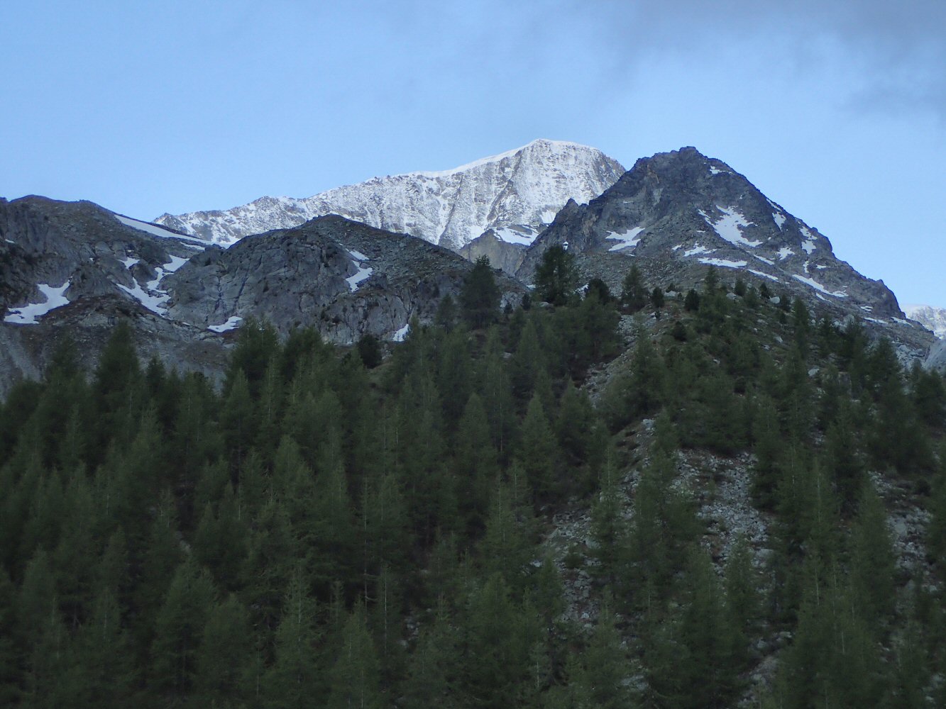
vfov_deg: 21.0
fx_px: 1913
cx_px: 473
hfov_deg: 27.8
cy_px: 354
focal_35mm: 70
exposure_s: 1/60
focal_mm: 12.6
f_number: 4
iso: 200
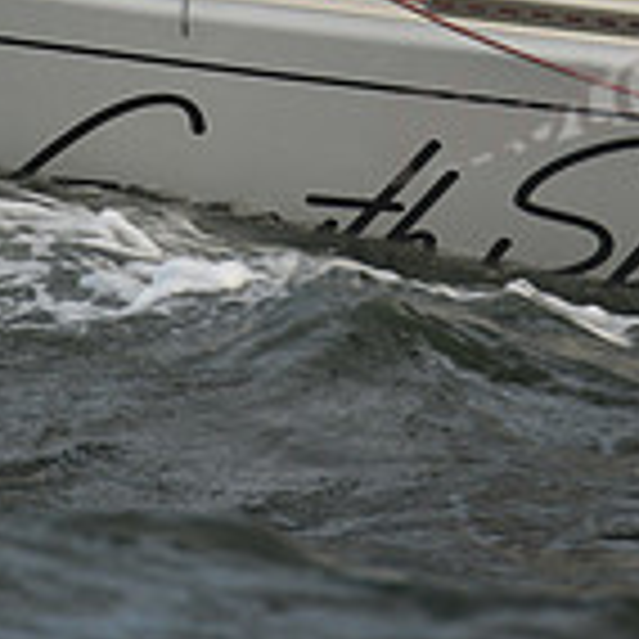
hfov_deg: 2.7
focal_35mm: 642
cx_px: 151
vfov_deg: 2.7
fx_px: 13408
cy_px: -558
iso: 250
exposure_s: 1/640
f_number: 4.5
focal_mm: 185
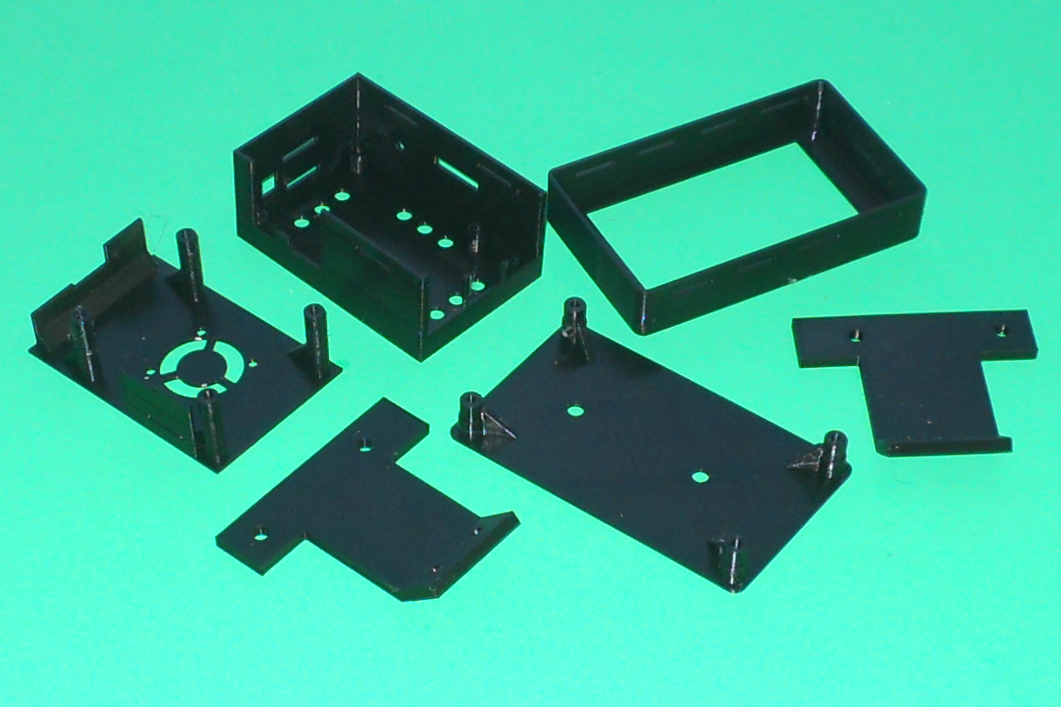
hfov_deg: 61.9
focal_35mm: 30
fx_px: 884
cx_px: 521
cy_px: 357
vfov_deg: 43.6
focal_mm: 5
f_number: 2.7
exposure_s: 1/25
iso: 100
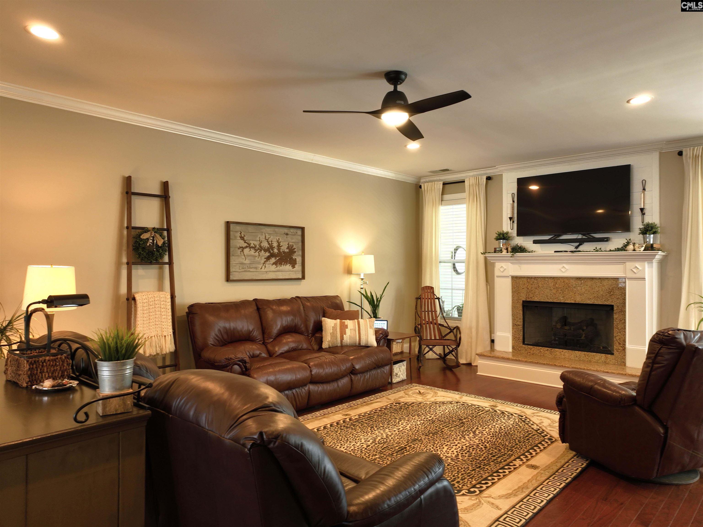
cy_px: 264
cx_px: 352
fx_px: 487
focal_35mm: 24
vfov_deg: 56.8
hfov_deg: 71.6
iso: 100
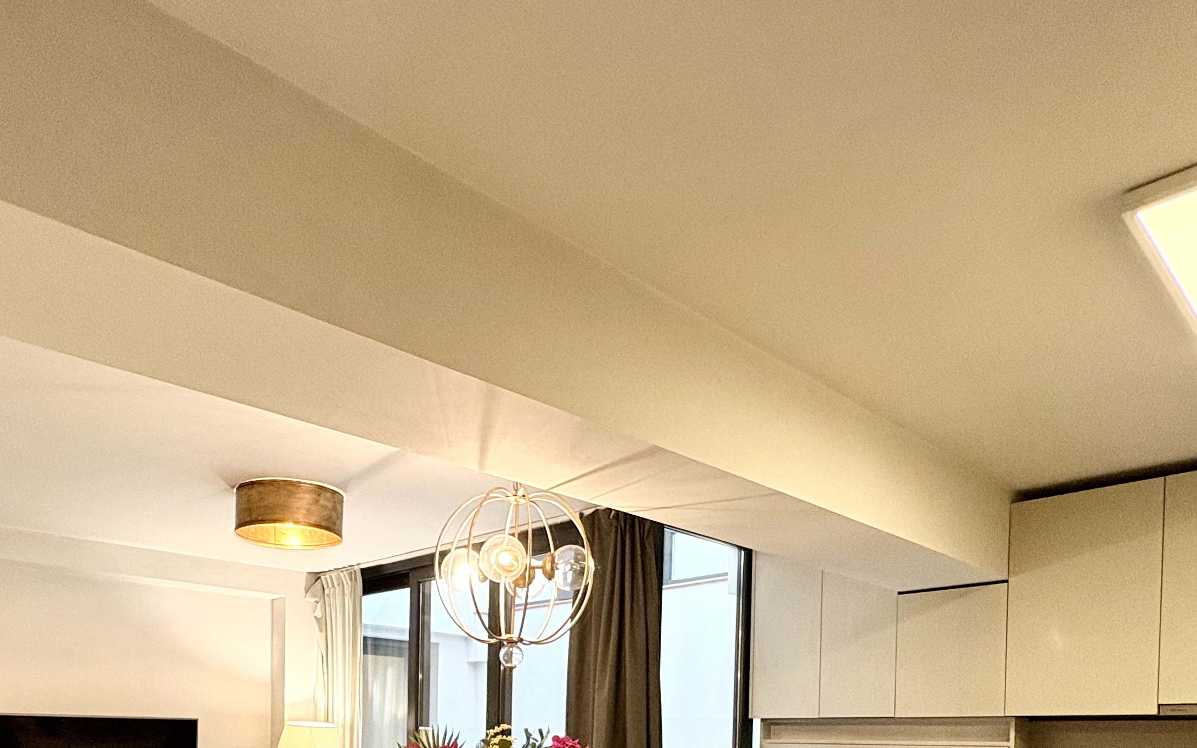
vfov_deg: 40.1
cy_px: 757
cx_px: 473
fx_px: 881
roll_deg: -0.6
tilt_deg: -0.7
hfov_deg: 67.7
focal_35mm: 27
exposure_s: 1/50
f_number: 2.2
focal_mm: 2.22
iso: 250
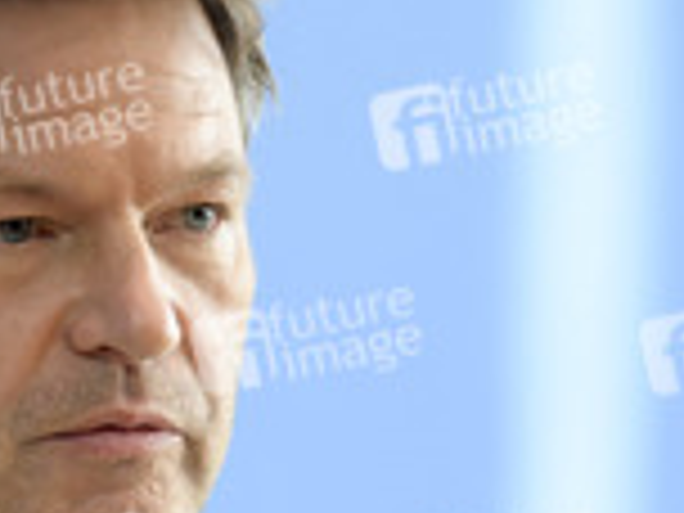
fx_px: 9010
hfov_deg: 4.3
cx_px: -83
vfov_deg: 3.3
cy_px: 454
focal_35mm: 456
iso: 1600
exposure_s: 1/320
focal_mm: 160
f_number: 5.6
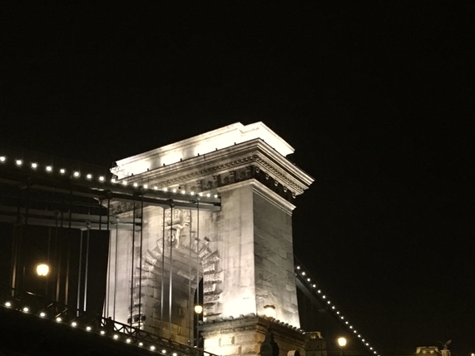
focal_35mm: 52
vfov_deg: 27.2
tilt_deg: +14.1
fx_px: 713
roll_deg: -0.7
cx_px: 206
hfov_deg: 36.8
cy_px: 310
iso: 200
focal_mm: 4.15
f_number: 2.2
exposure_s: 1/17
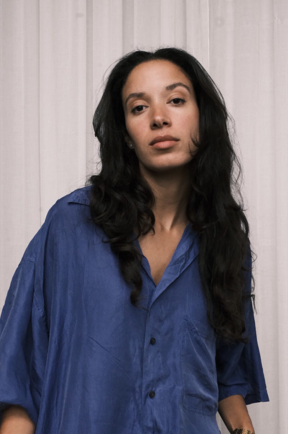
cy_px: 217
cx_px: 144
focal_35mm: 53
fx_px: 637
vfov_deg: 37.5
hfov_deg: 25.5
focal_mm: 35.5
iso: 5000
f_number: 16
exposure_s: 1/180
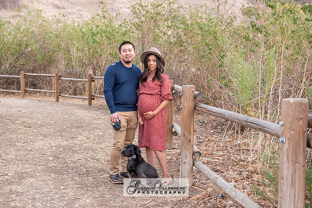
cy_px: 104
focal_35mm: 48
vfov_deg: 28.1
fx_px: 416
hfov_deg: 41.1
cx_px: 156
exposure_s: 1/125
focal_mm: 48
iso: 500
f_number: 5
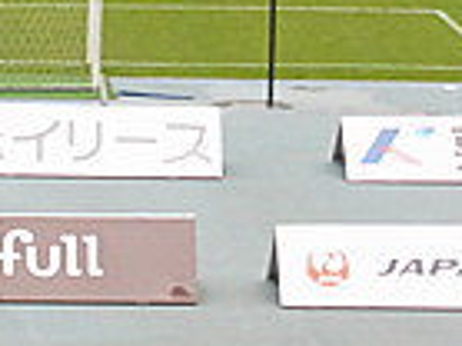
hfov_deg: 6.6
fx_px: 3907
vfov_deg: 5.0
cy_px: 579
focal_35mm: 293
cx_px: -296
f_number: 5.1
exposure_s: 1/125
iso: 640
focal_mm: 14.2
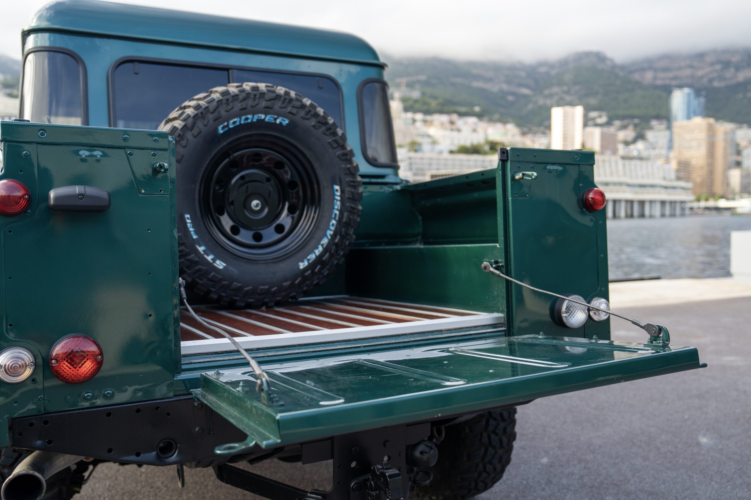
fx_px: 668
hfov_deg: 58.7
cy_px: 250
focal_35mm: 32
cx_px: 376
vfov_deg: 41.1
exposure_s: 1/160
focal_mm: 32
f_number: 2.8
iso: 200
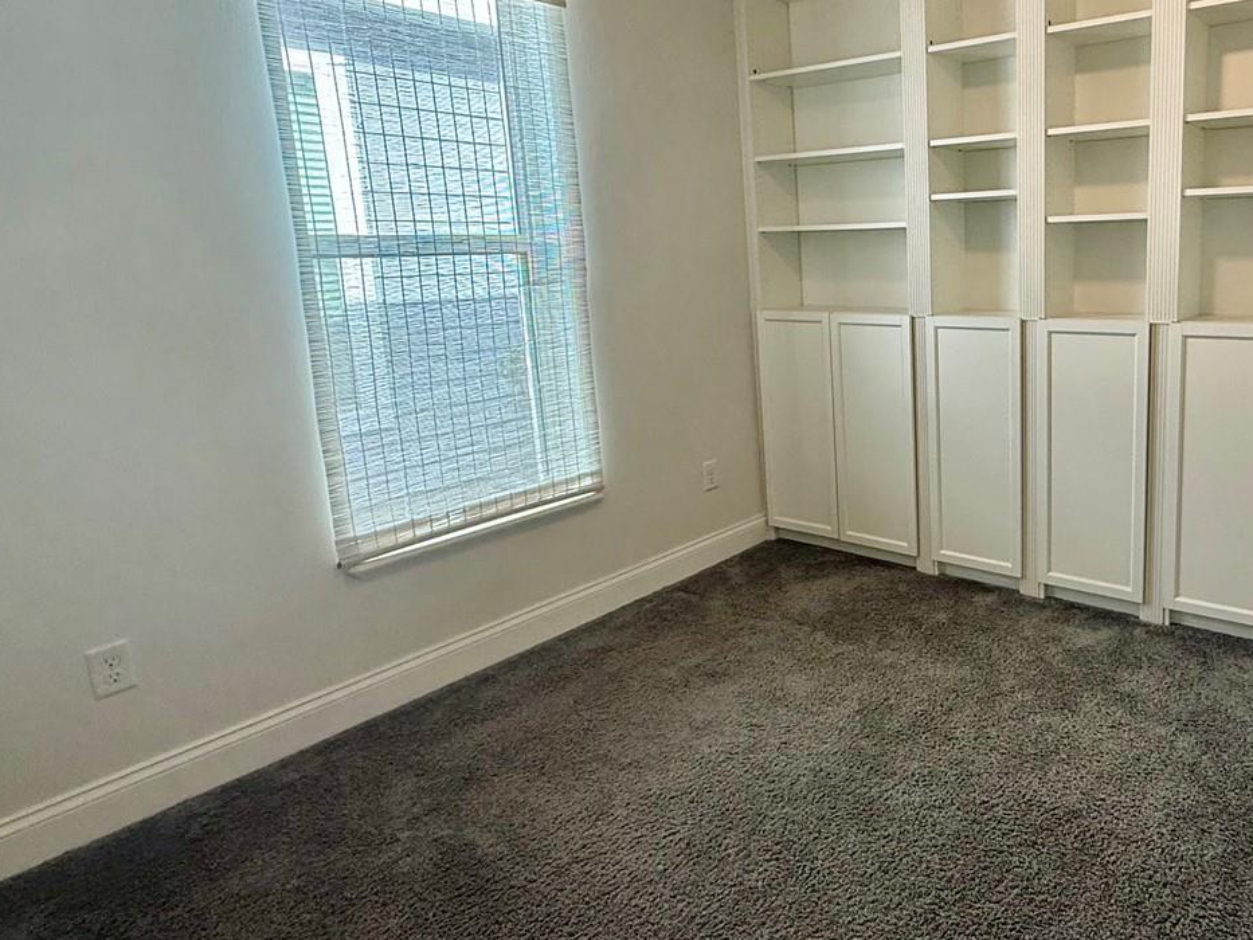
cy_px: 397
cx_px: 927
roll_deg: +0.9
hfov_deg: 67.4
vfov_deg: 56.6
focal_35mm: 24
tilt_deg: -9.4
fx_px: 869
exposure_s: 1/60
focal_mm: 2.22
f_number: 2.2
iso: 160
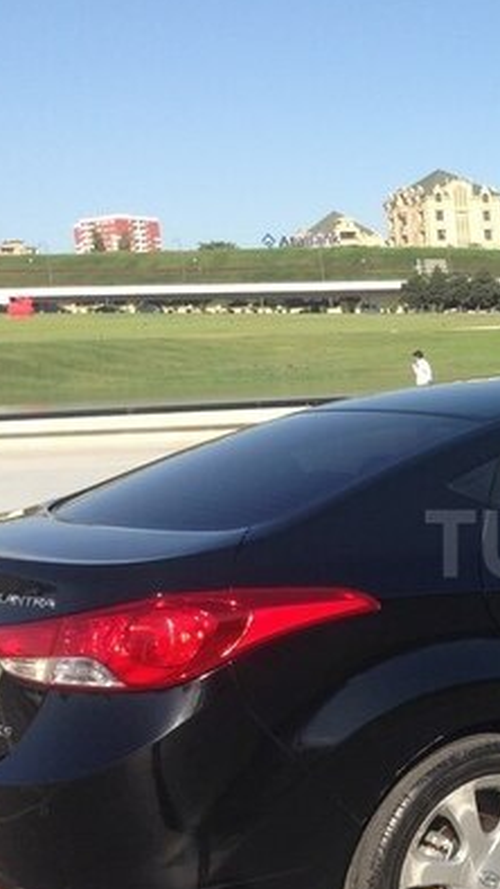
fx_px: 1415
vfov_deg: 34.8
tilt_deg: -7.5
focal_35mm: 60
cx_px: 655
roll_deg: +1.8
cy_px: 544
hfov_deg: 18.6
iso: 50
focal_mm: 4.12
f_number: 2.4
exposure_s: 1/1063
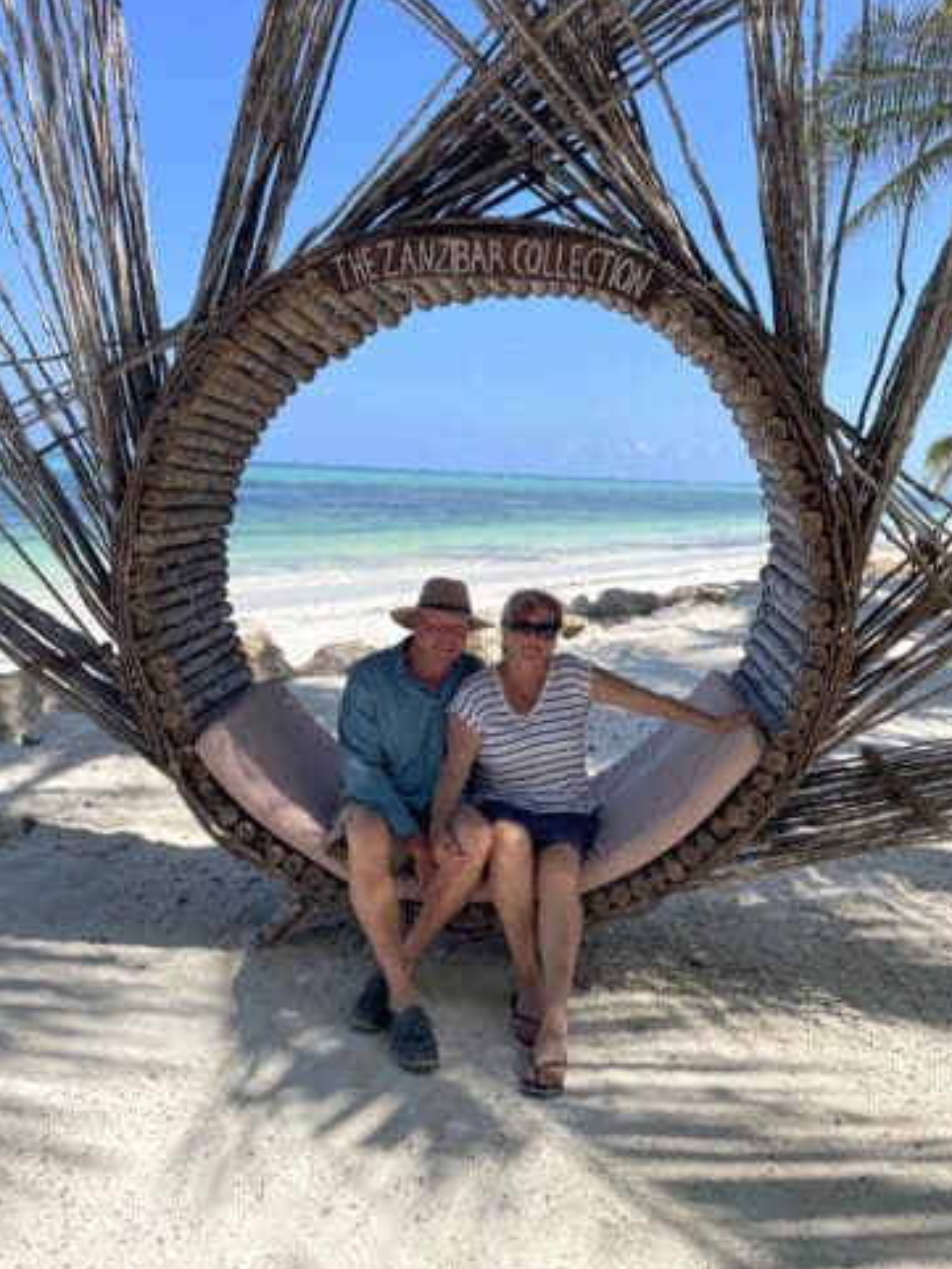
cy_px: 633
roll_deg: -2.6
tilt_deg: -8.7
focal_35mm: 27
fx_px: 990
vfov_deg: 65.3
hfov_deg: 51.4
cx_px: 492
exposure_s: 1/3205
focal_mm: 4.2
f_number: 1.6
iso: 32
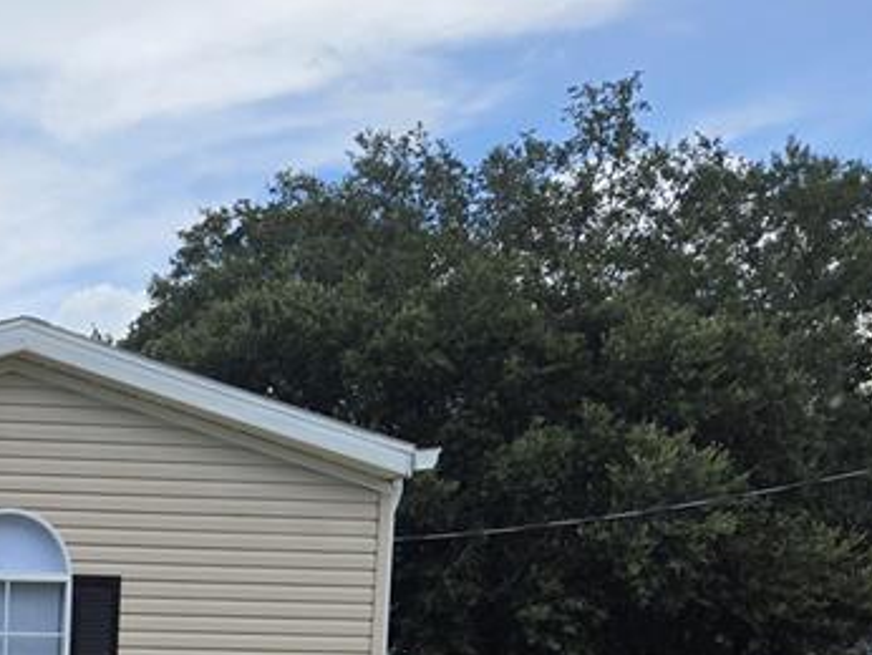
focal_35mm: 68
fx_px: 1714
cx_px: -181
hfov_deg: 25.5
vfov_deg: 19.9
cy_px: 844
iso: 25
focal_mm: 5.4
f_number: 1.8
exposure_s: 1/1453
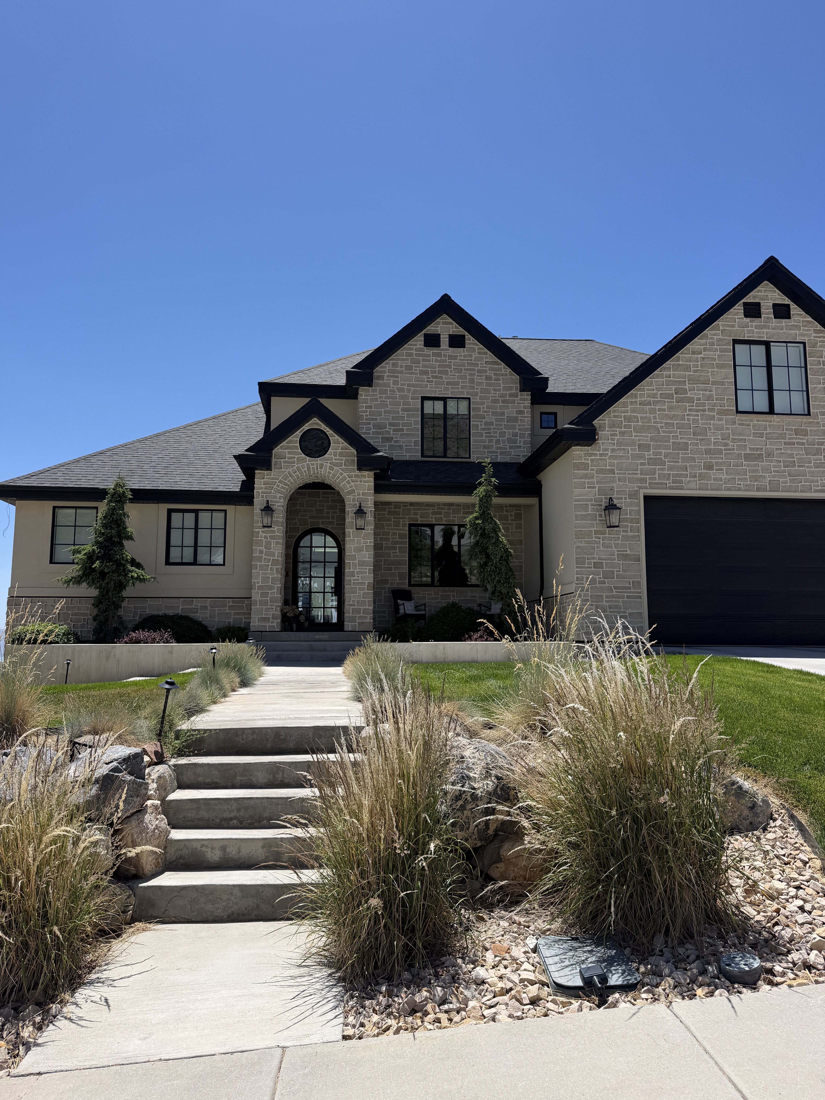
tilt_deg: +6.3
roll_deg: -0.3
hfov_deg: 56.8
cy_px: 550
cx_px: 412
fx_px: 763
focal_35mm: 24
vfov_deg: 71.6
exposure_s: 1/4673
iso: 80
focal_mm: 6.76
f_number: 1.78
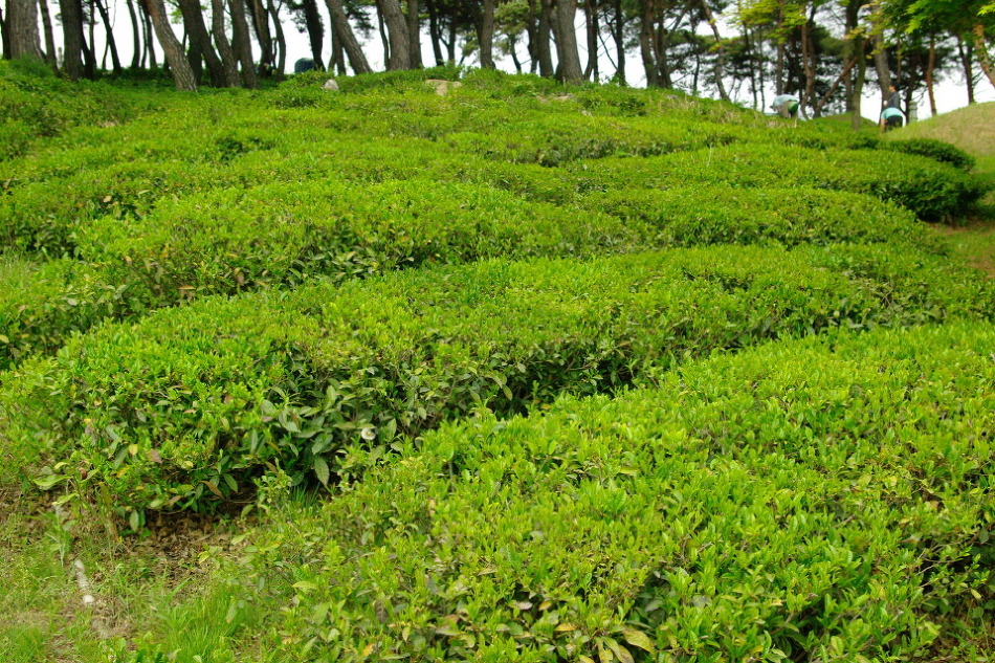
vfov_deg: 31.9
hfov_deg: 46.4
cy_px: 332
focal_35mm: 42
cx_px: 498
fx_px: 1161
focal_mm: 28
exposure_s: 1/350
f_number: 8
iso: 800
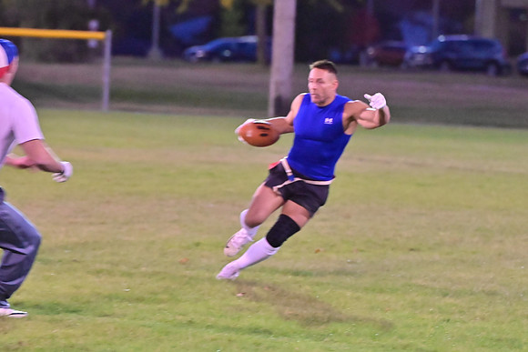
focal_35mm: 270
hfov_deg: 7.6
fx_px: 3961
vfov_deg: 5.1
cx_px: 264
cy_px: 176
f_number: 4
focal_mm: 180
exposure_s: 1/250
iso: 6400
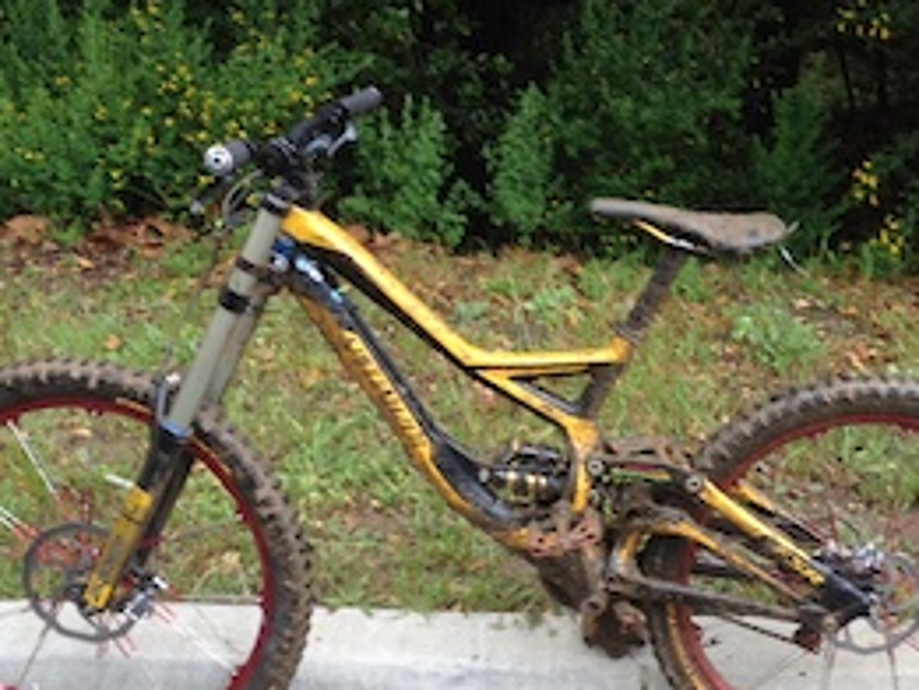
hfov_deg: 28.9
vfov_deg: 21.8
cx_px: 521
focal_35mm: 67
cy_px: 477
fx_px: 1780
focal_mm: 4.28
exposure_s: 1/120
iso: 64
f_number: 2.4
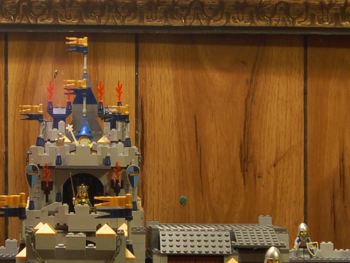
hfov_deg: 19.8
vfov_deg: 15.0
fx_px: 990
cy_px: 202
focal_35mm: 98
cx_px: 70
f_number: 14
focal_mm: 20
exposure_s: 6
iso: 200
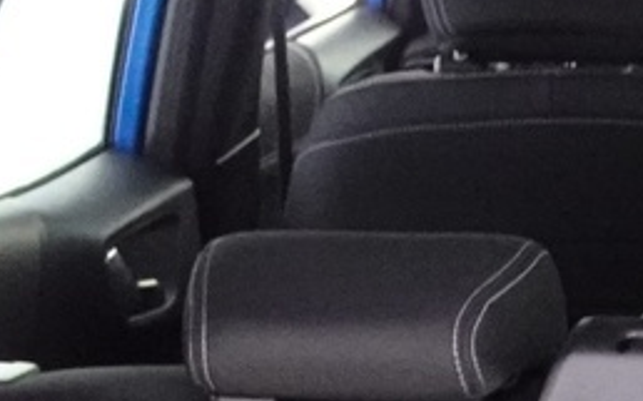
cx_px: 937
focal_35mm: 142
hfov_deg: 13.9
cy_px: 964
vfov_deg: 8.4
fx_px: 2487
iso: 800
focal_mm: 4.25
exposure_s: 1/10
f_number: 3.5
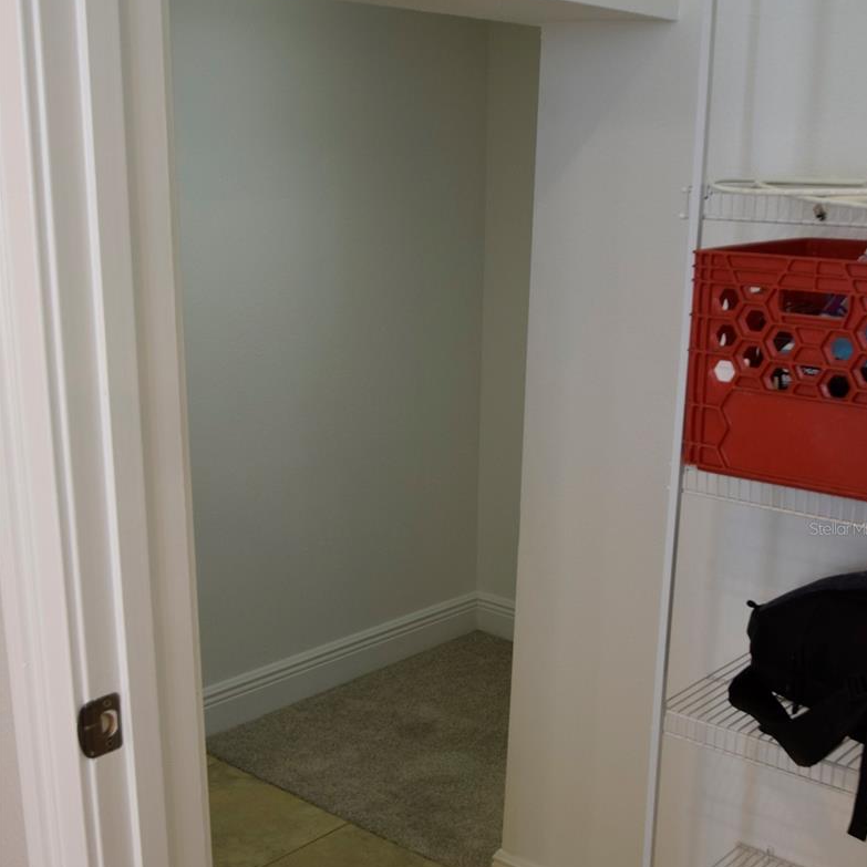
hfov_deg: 39.2
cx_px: 441
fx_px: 1218
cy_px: 528
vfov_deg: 39.0
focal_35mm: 43
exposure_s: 1/60
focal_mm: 22
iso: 800
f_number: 4.5
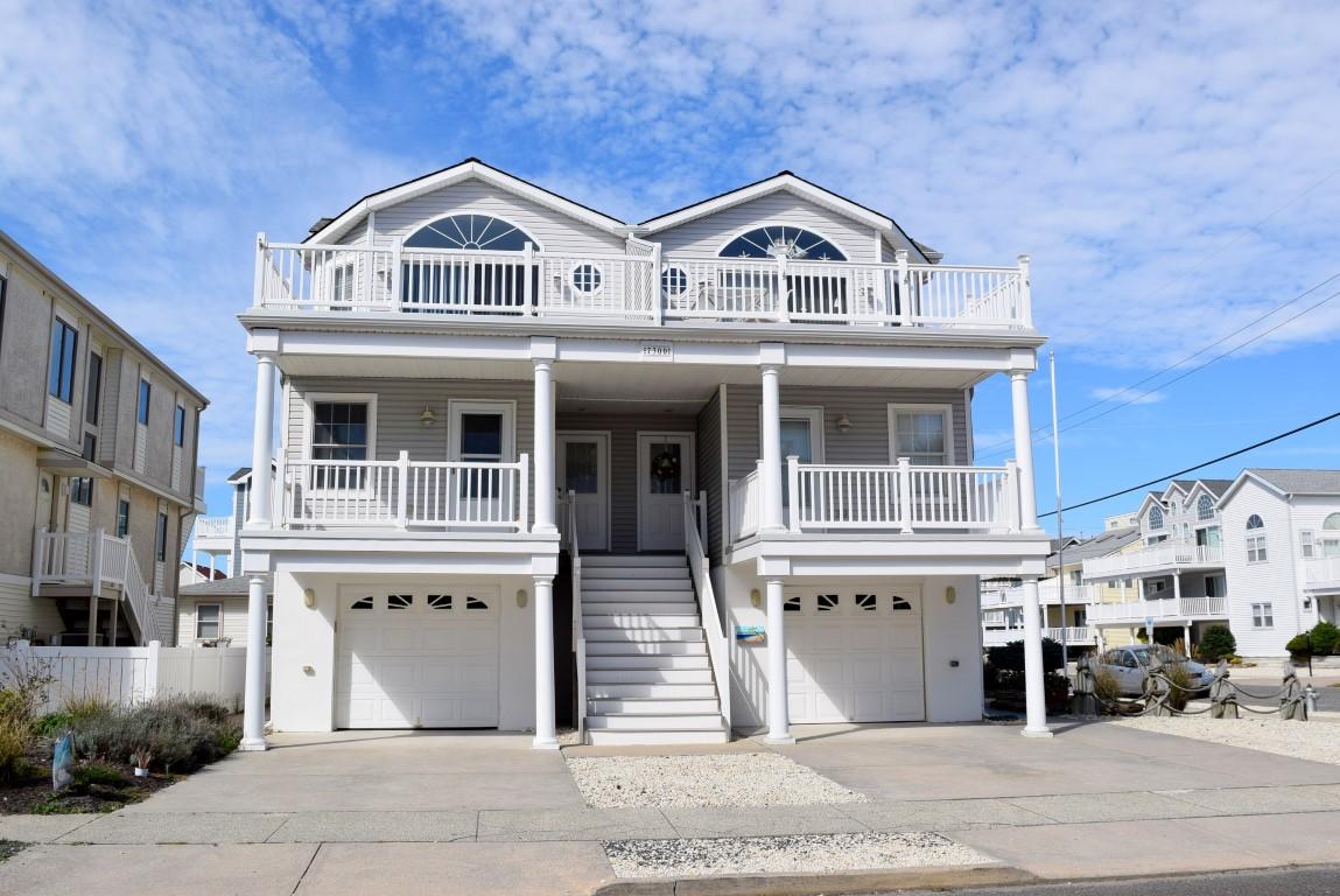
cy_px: 448
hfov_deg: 59.5
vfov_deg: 41.8
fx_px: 1173
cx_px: 670
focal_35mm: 32
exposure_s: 1/500
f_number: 11
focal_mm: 21
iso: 200
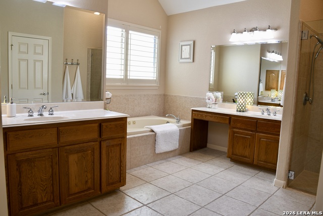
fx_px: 242
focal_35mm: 27
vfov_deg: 48.0
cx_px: 162
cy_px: 108
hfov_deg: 67.4
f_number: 8
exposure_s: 1/5
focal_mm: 18
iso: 100
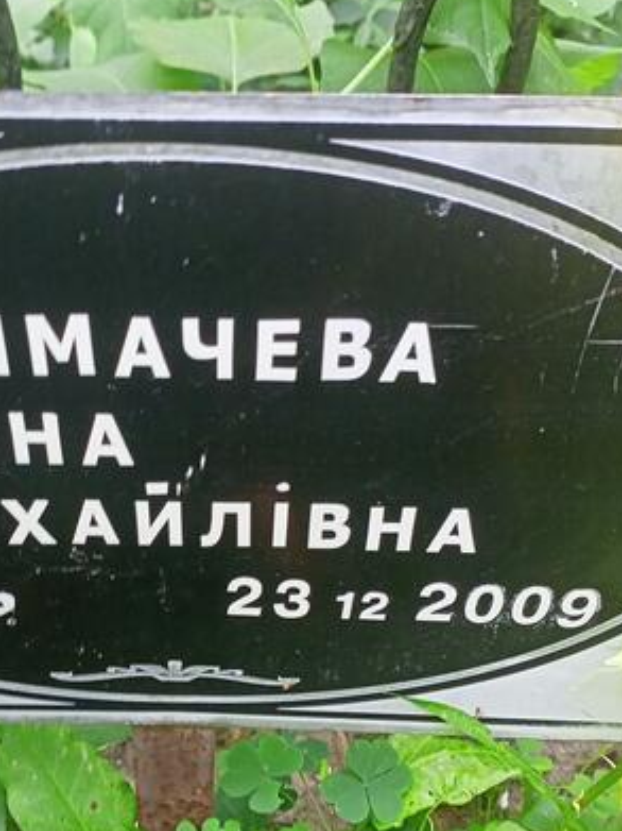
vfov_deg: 43.4
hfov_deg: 33.2
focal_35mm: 43
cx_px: 193
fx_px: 1031
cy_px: 538
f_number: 1.8
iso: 247
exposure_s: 1/33.3
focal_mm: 4.05
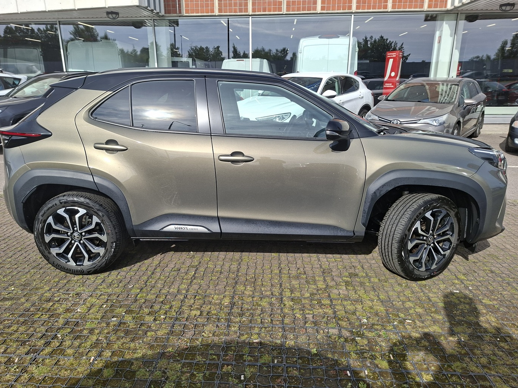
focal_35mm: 24
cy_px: 200
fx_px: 359
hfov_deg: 71.6
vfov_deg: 56.8
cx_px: 248
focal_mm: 5.54
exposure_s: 1/2020
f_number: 1.8
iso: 50
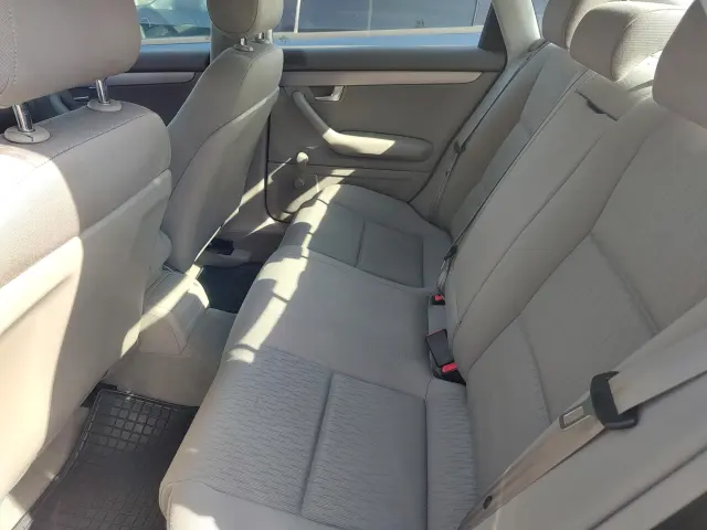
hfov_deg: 73.9
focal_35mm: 23
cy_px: 265
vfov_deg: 58.9
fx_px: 470
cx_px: 354
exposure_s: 1/334
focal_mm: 5.56
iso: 100
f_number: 1.8
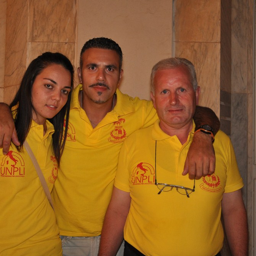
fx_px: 393
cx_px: 110
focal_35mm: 47
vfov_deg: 36.1
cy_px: 130
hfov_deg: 36.0
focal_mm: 24
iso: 800
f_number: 3.8
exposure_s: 1/30
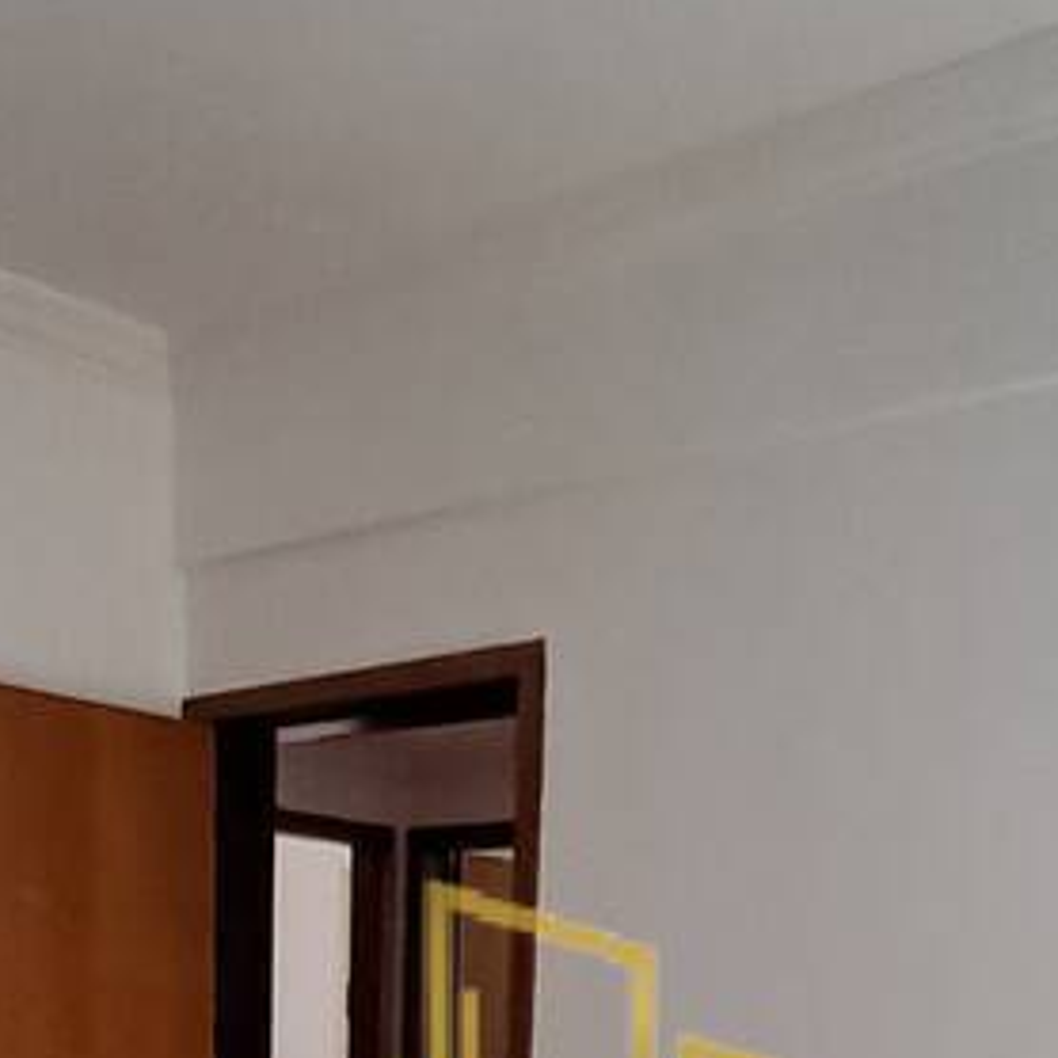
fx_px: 1902
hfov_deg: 31.1
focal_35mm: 55
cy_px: 1404
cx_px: 491
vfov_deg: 26.1
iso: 200
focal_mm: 1.64
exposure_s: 1/30
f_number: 2.2
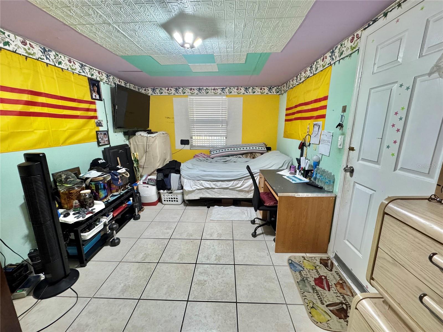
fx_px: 179
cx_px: 222
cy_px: 166
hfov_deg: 102.1
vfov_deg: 85.7
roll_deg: -0.1
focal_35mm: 14
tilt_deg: -13.8
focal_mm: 2.22
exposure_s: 1/120
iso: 320
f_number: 2.2
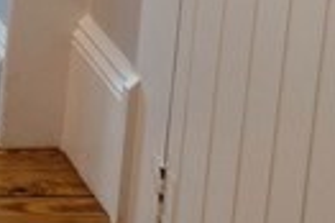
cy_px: -406
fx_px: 1236
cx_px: -463
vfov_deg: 8.8
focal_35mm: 133
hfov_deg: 12.3
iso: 500
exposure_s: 1/40
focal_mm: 17
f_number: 4
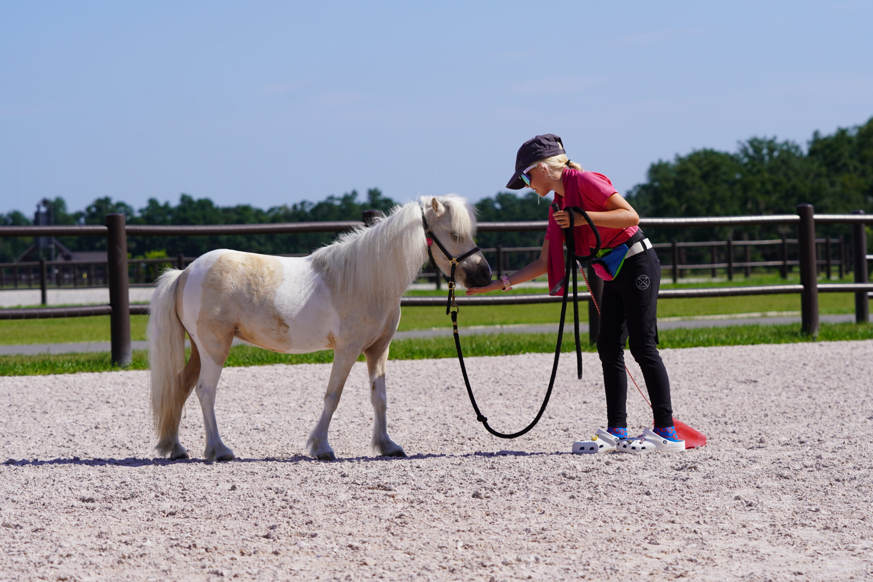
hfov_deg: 16.1
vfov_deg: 10.8
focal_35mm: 128
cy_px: 291
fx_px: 3092
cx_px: 436
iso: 100
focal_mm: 85
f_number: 5
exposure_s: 1/800
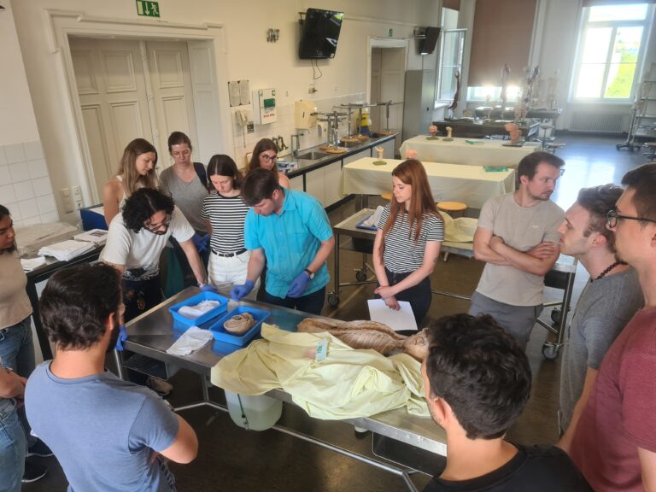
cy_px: 246
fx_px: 493
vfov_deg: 53.1
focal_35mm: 26
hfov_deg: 67.3
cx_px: 328
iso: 64
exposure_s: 1/50
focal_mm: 5.4
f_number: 1.8
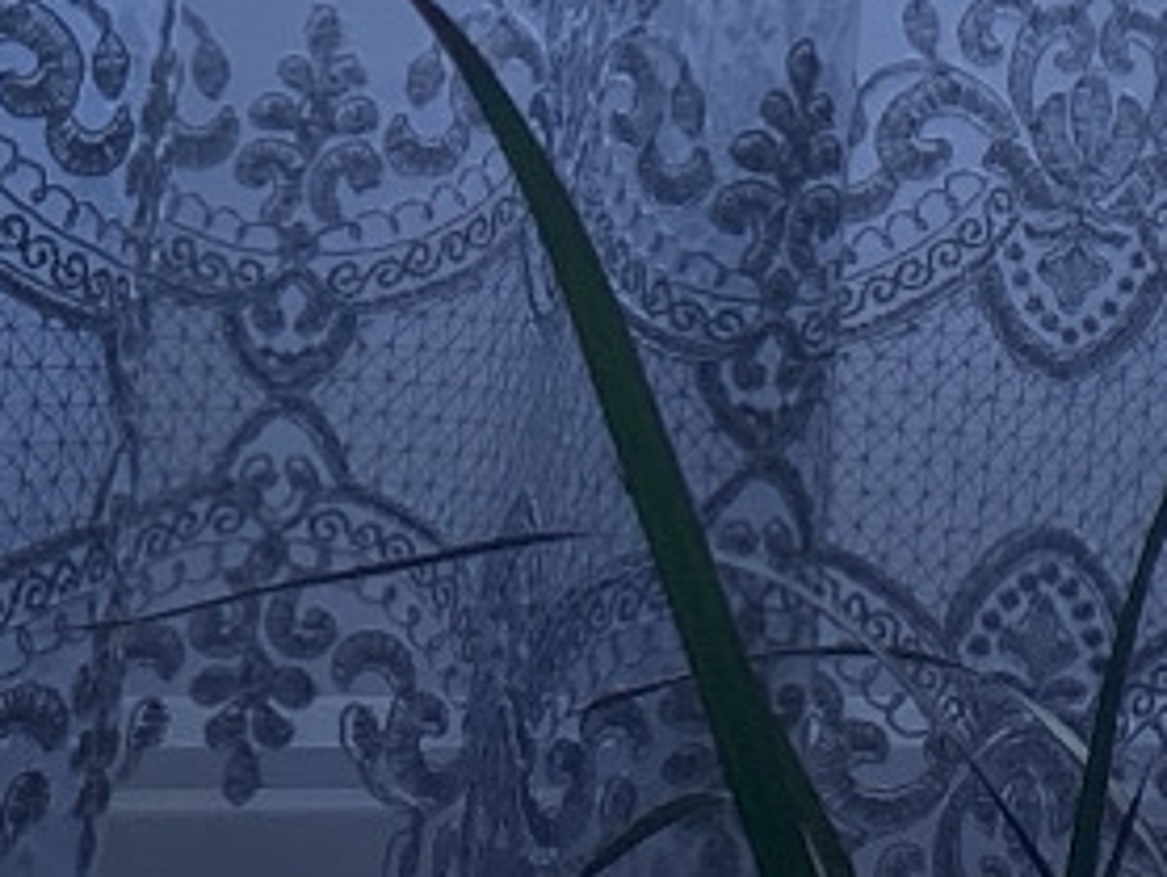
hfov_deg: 10.3
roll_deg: -2.7
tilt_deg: +16.8
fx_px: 6310
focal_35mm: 187
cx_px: 1549
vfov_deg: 7.0
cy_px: -1830
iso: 32
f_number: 1.8
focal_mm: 4.25
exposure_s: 1/262
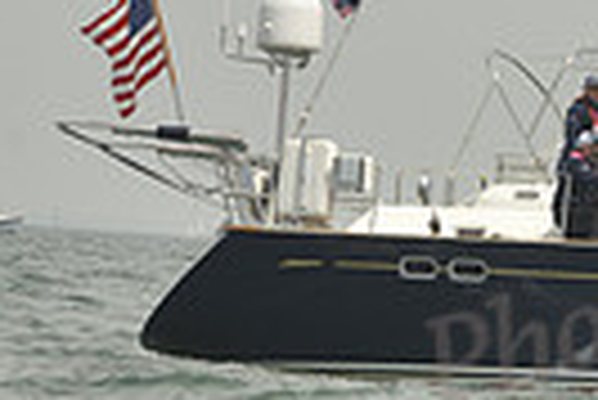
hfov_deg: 5.0
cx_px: 1295
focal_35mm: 401
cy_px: -7
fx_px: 6668
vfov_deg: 3.4
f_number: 11
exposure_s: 1/1600
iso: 560
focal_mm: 92
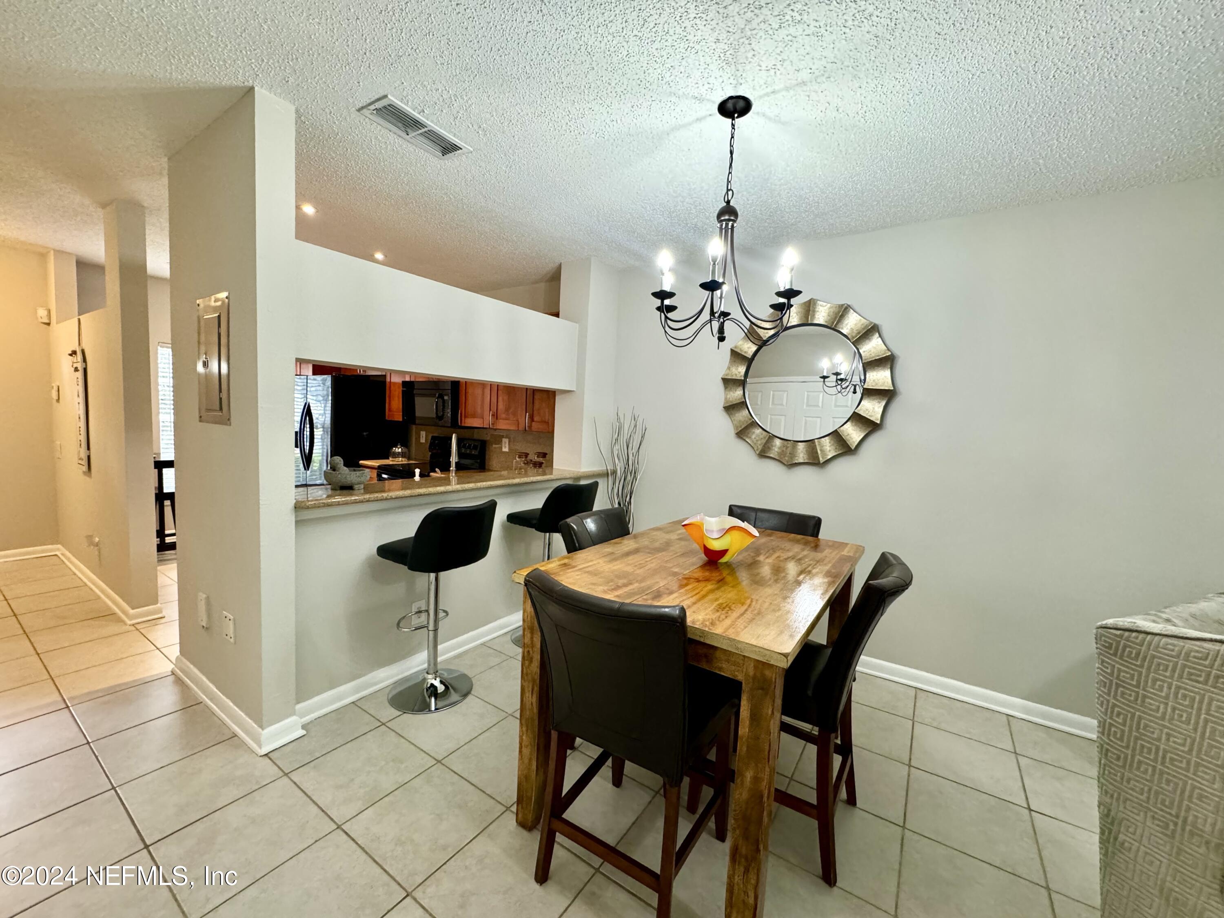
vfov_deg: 85.7
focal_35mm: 14
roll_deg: -3.0
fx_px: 495
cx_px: 612
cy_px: 459
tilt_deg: -5.8
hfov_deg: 102.1
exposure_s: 1/60
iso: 400
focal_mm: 2.22
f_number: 2.2
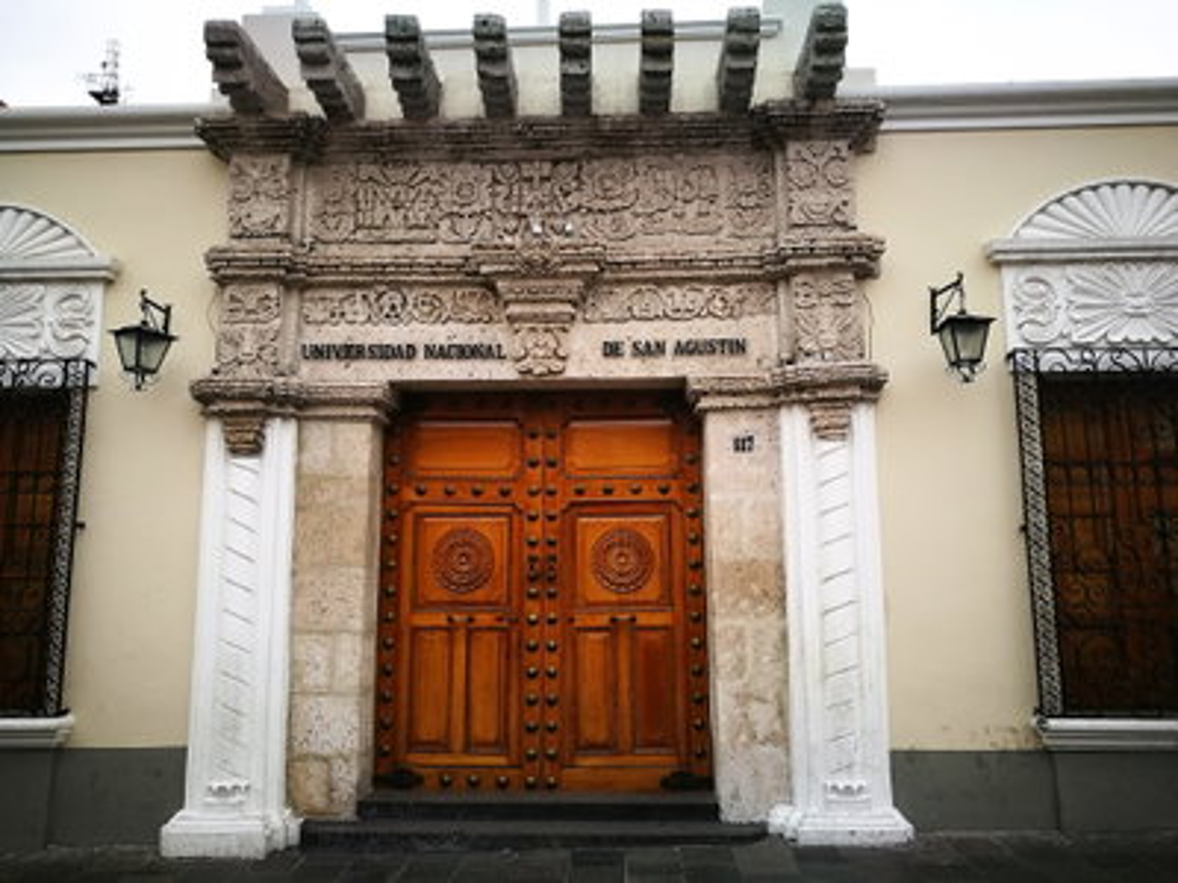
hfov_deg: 65.3
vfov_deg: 51.4
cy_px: 442
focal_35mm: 27
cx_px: 589
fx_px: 919
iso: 100
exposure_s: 1/60
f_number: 2.2
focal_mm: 4.5
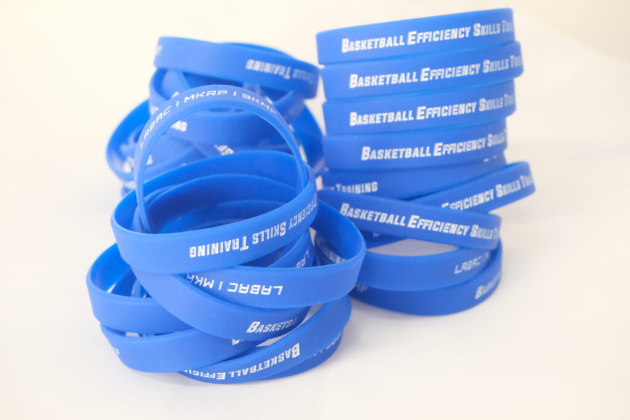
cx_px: 315
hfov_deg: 31.9
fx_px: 1103
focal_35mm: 63
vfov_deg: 21.6
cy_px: 210
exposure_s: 1/75
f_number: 5.6
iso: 6400
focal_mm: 42
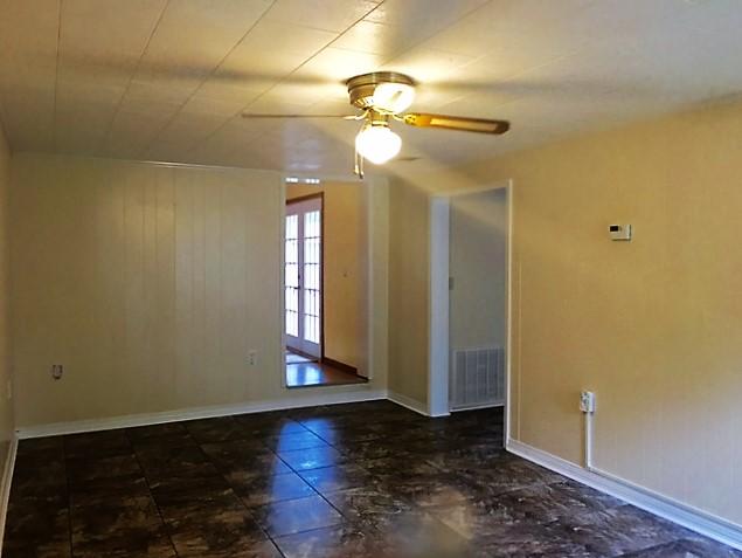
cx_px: 371
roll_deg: +0.1
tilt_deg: -2.2
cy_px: 279
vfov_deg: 48.3
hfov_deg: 61.6
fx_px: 622
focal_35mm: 29
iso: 80
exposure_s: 1/15
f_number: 2.2
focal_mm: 4.15
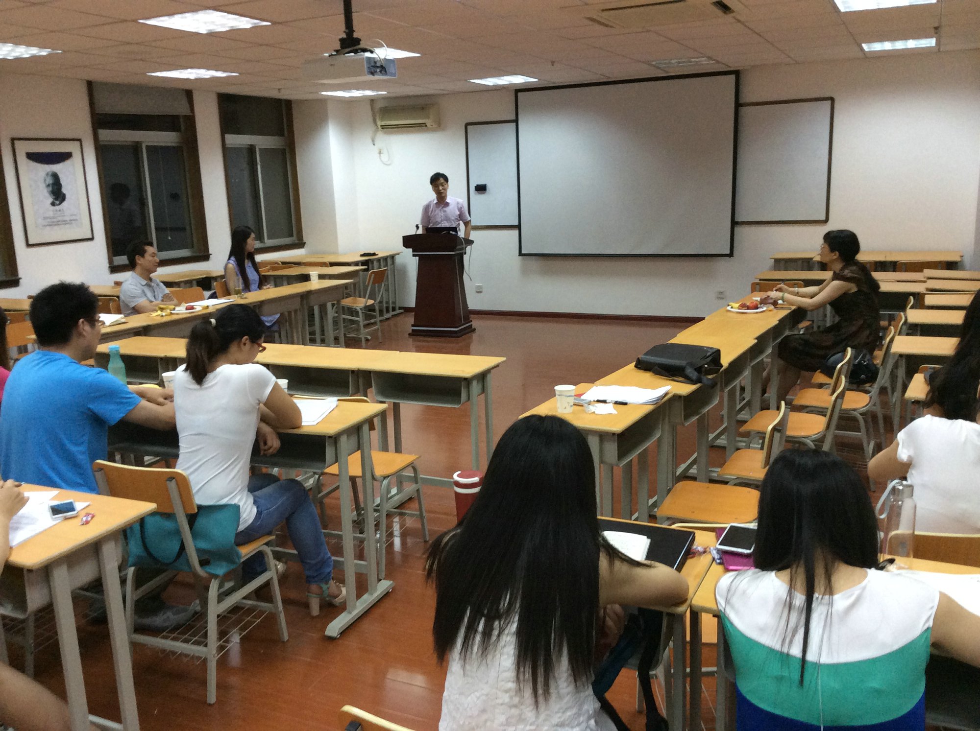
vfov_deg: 42.8
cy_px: 366
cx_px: 490
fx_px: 933
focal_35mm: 33
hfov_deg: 55.4
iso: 125
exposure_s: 1/24
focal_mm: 3.3
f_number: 2.4
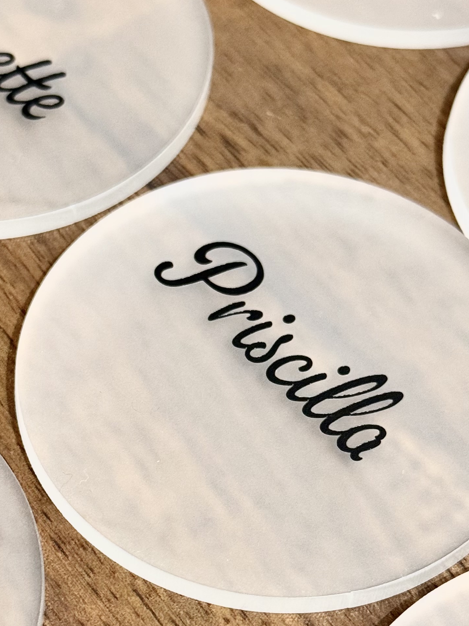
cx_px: 152
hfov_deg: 14.6
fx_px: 1825
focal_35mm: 101
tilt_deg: -56.3
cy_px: 412
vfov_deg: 19.4
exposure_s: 1/56
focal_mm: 6.76
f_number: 1.78
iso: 250
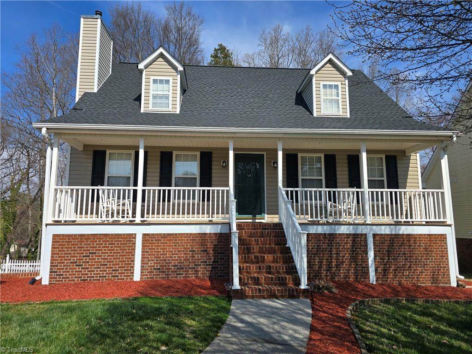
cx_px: 236
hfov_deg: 73.9
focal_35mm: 23
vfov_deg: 58.9
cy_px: 177
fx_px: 314
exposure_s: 1/950
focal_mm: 6.3
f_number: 1.7
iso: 12
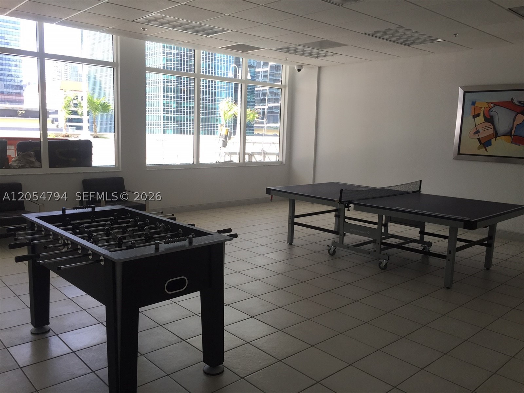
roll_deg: -1.7
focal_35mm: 29
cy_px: 196
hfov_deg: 61.7
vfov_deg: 48.2
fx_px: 439
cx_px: 262
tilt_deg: -7.7
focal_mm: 4.15
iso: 40
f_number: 2.2
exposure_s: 1/120
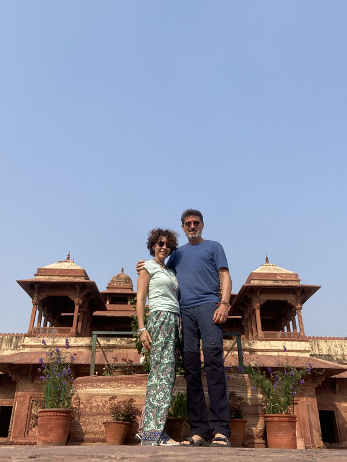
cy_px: 231
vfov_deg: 60.0
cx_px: 174
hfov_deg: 46.8
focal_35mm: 30
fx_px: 401
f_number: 2.2
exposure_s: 1/931
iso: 25
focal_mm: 2.71
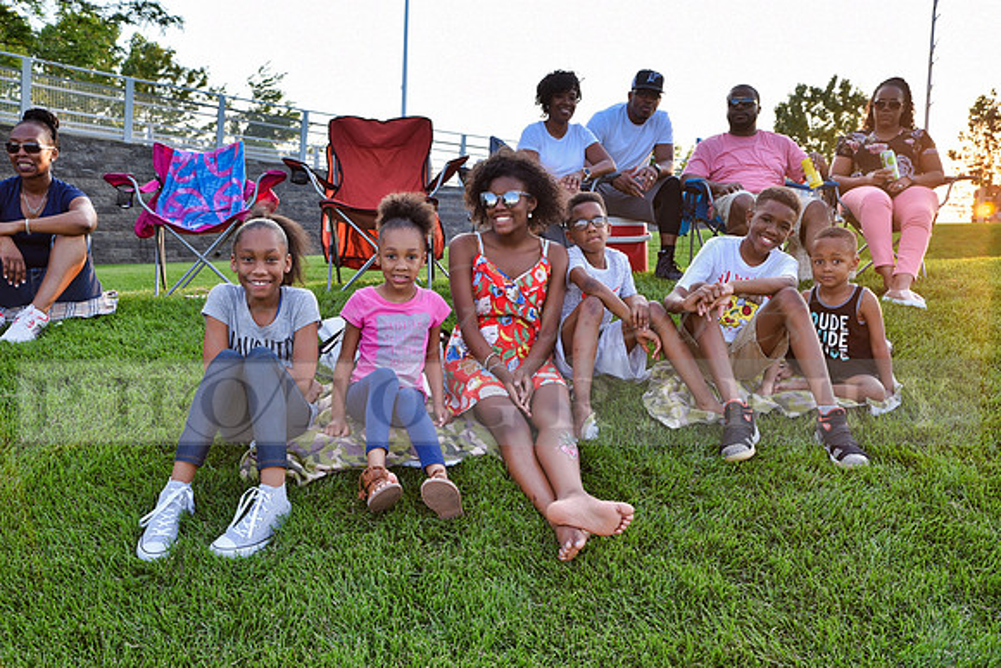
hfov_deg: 58.7
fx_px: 890
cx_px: 500
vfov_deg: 41.1
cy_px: 334
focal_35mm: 32
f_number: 5
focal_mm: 32
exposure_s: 1/100
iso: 200
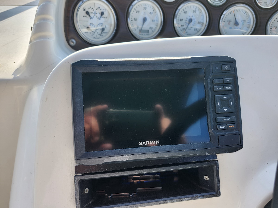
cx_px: 139
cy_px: 104
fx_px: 185
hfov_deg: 73.9
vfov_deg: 58.9
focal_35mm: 23
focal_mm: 5.54
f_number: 1.8
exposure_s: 1/274
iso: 25
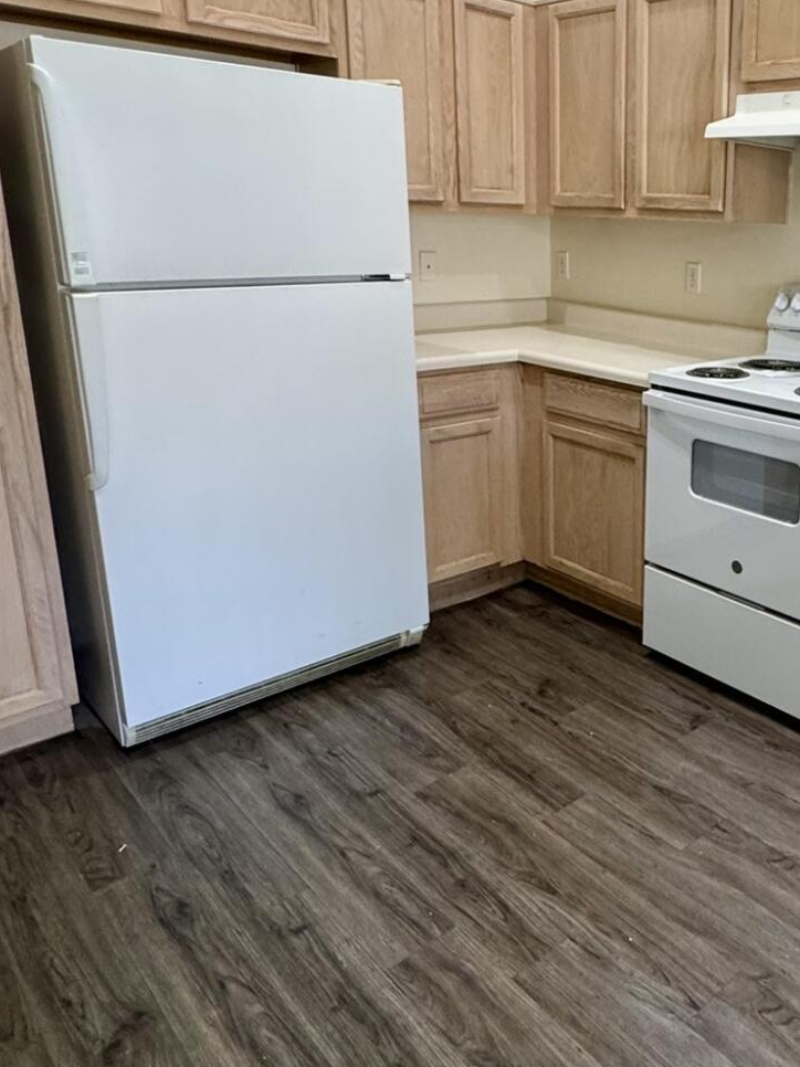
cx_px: 716
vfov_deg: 61.2
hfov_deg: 44.1
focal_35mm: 29
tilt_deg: -14.9
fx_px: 894
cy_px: 431
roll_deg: -2.0
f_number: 2.2
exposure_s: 1/60
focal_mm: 2.22
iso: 250
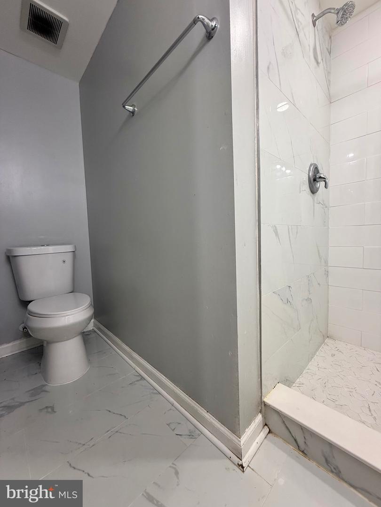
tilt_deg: -3.9
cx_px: 190
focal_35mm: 14
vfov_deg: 102.1
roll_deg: +0.9
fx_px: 205
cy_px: 254
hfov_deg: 85.7
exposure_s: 1/120
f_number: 2.2
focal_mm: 2.22
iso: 200
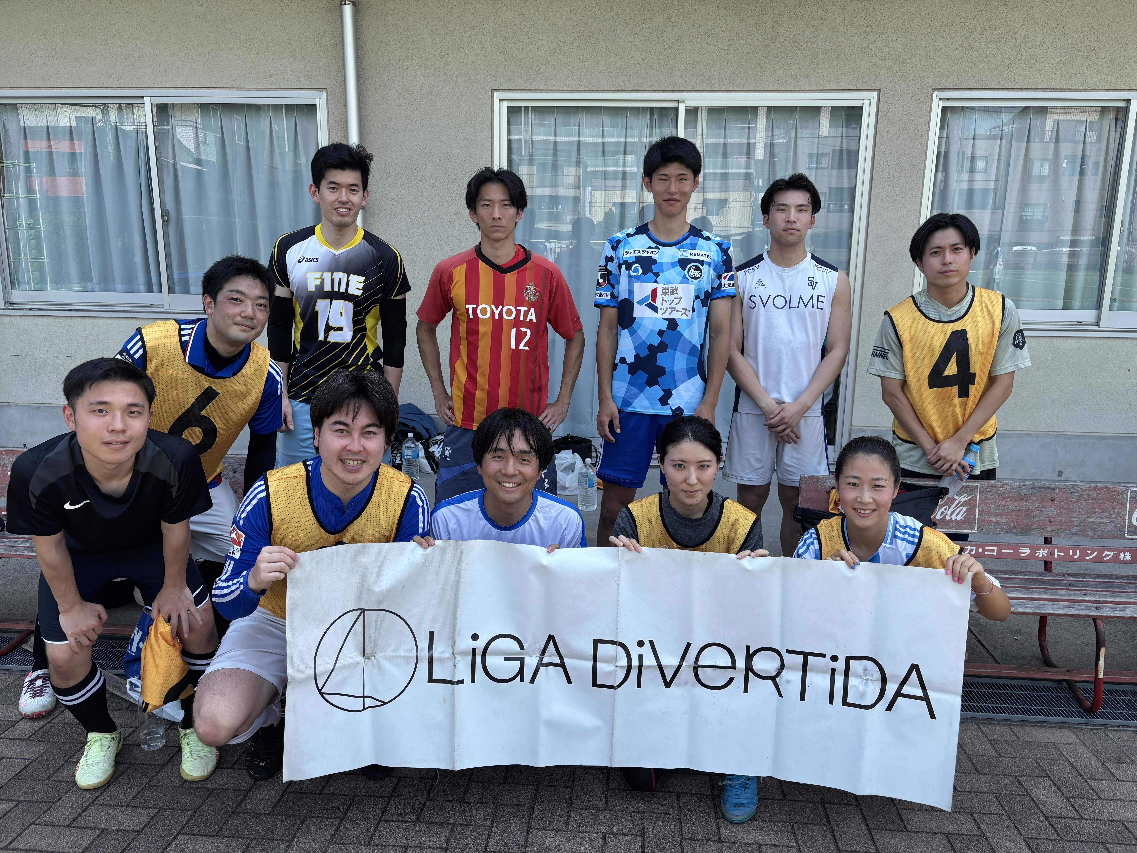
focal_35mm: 26
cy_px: 426
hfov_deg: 67.3
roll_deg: -0.5
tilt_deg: -12.5
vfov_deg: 53.1
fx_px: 854
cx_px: 568
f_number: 1.6
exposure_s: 1/918
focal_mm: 5.96
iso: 50
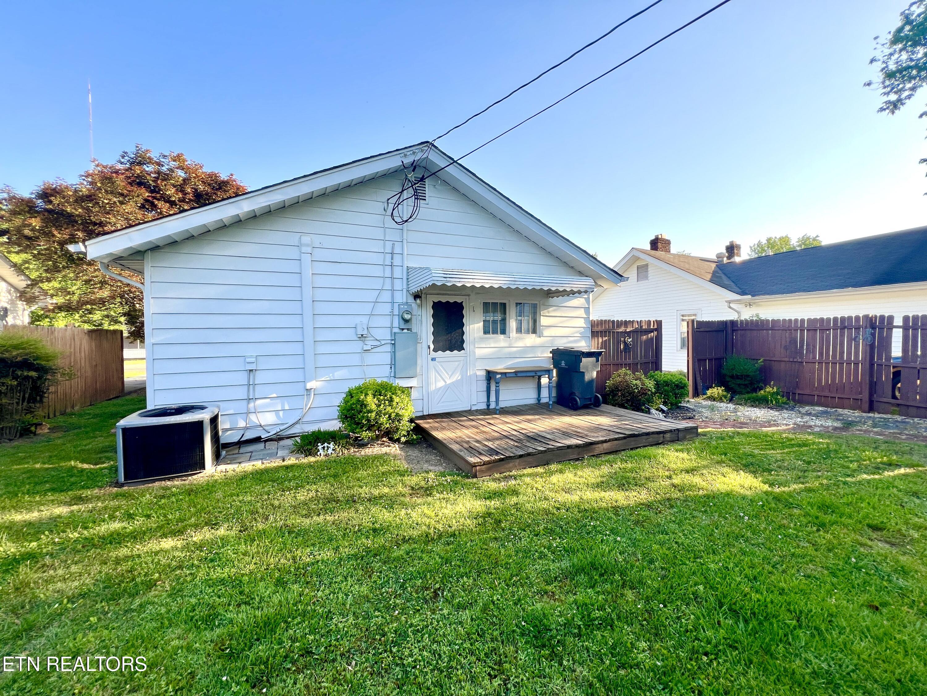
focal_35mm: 13
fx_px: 348
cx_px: 464
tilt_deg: -1.7
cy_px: 348
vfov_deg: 89.9
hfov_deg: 106.2
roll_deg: +1.2
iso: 32
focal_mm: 1.57
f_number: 1.8
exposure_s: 1/215
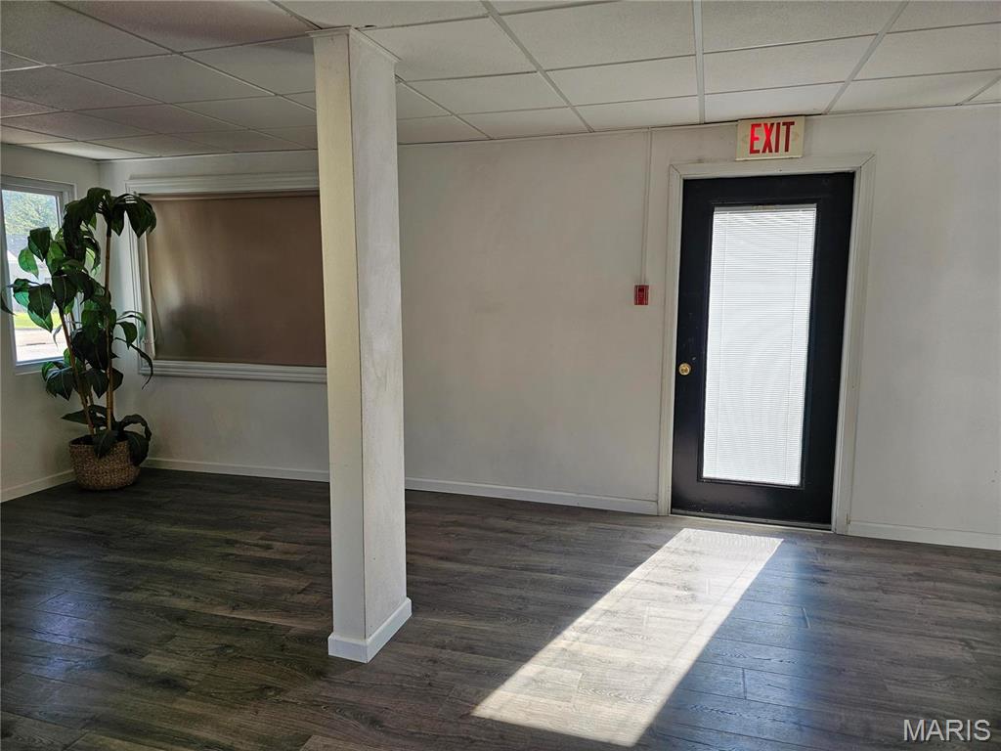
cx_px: 500
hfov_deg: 73.9
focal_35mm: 23
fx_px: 665
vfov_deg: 58.9
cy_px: 376
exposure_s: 1/120
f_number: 1.7
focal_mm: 6.3
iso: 20
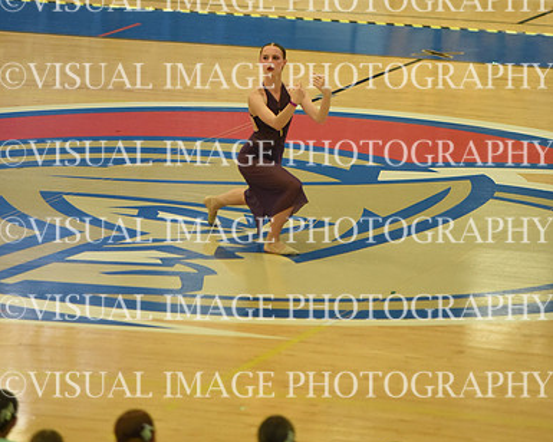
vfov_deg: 5.5
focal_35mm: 283
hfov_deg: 6.8
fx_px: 4632
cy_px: 37
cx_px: 276
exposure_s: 1/1000
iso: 8000
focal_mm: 200
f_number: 2.8
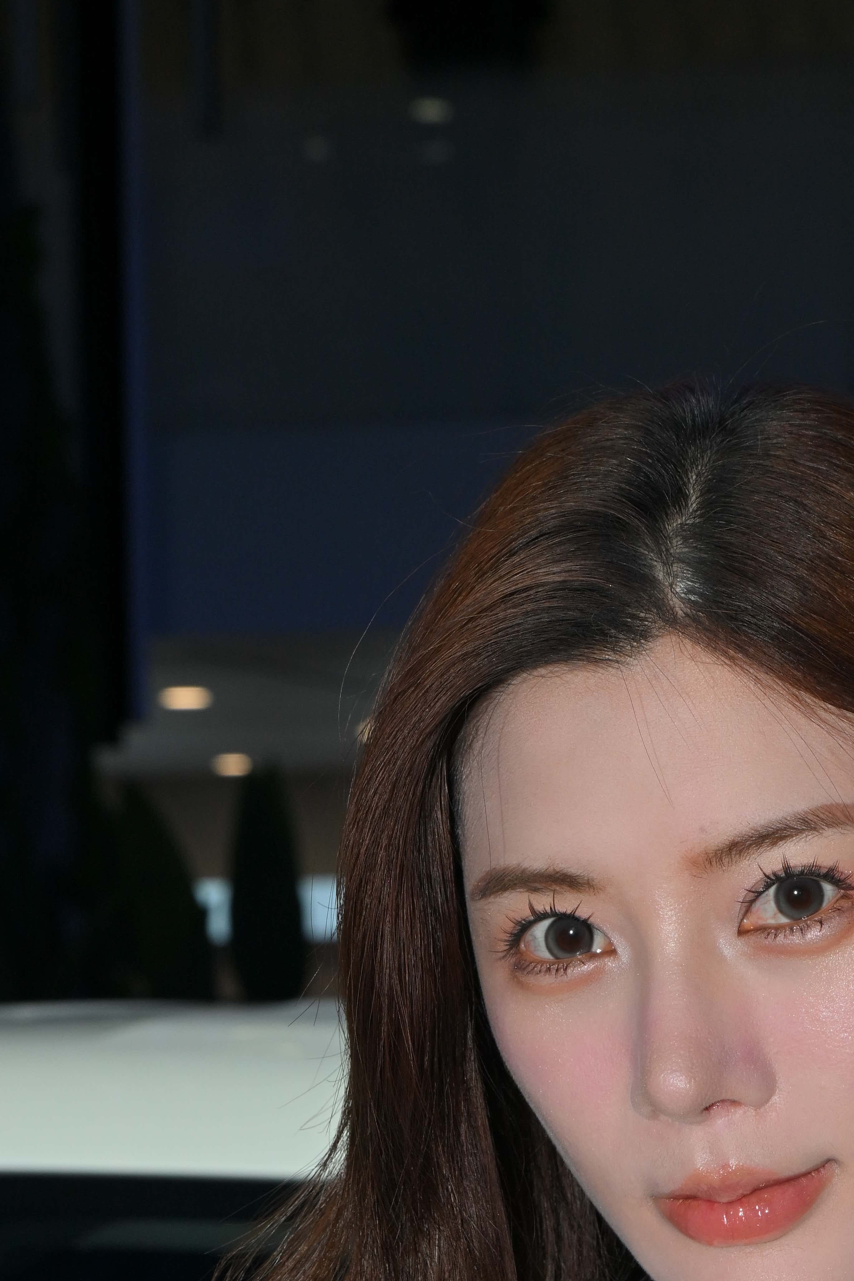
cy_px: 1241
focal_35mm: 163
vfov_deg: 12.5
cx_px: 739
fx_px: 5800
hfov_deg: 8.4
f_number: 13
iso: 400
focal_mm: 81
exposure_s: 1/250
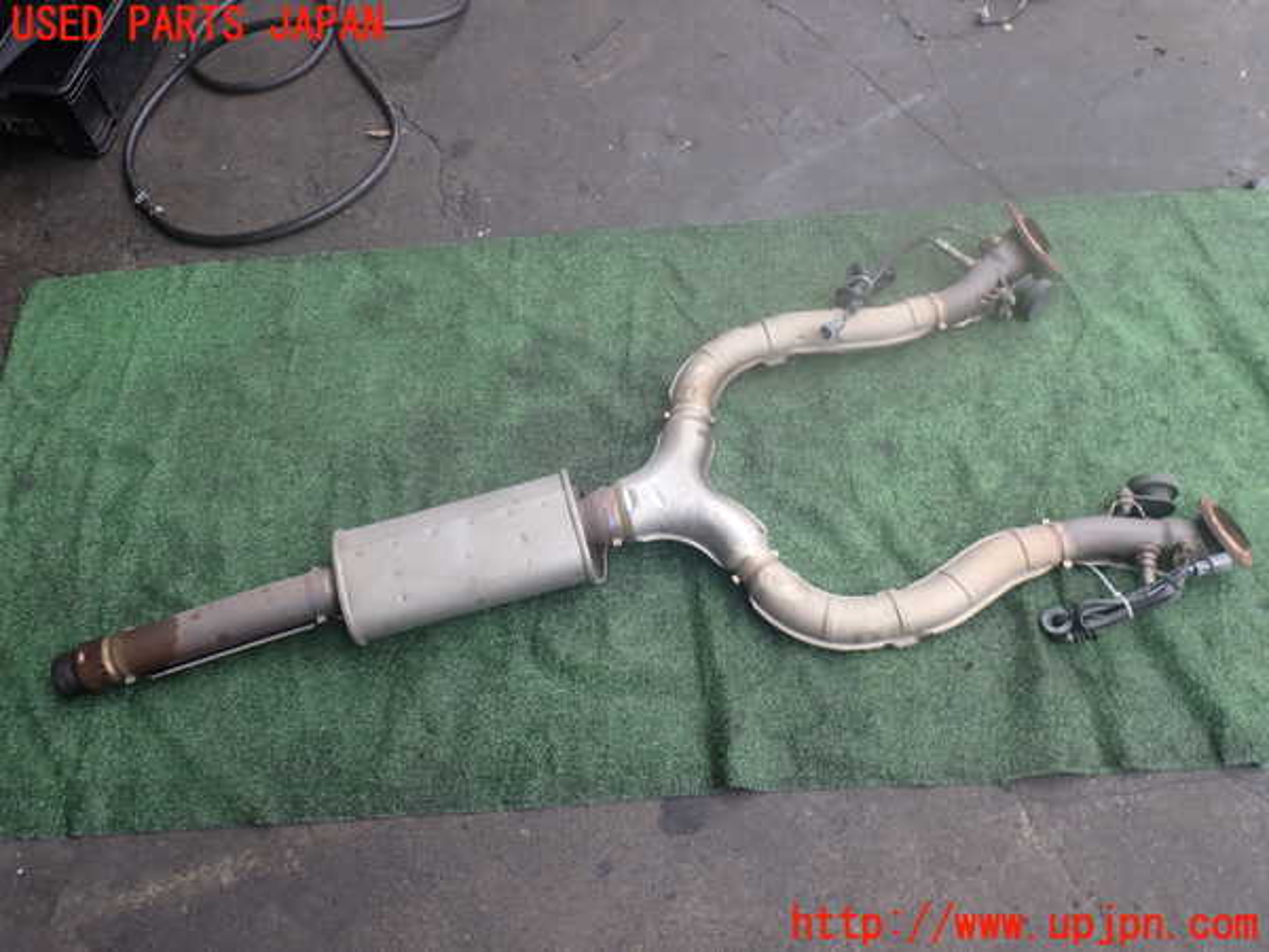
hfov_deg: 60.0
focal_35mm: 30
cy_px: 476
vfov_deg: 46.8
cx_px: 634
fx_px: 1100
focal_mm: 5.4
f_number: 3.2
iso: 100
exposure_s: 1/160
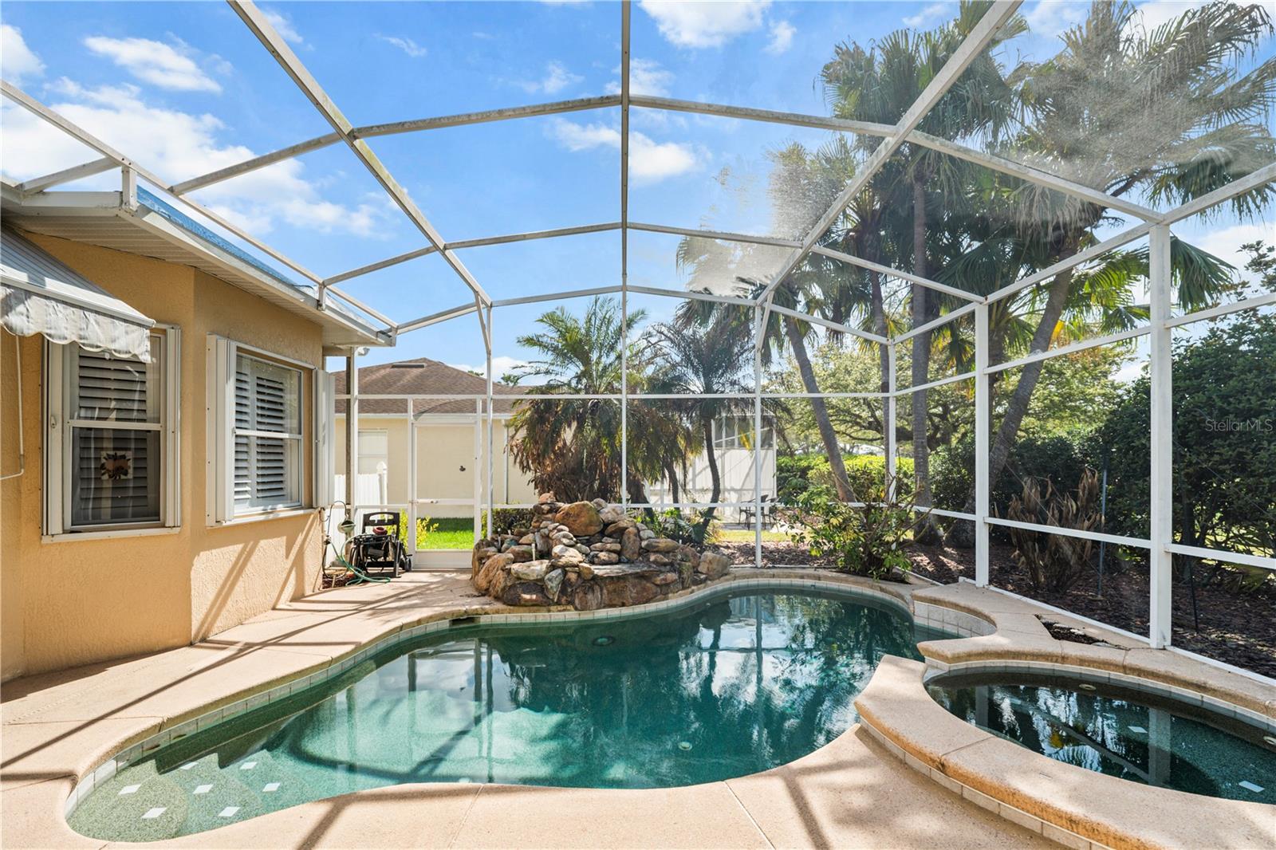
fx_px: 496
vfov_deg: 81.2
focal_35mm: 14
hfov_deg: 104.3
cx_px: 638
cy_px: 425
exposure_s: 1/100
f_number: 5
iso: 100
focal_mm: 14
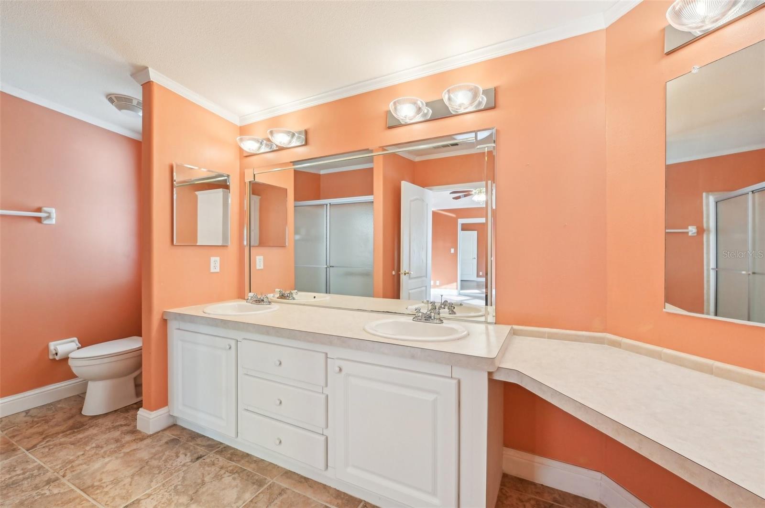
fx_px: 297
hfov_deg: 104.3
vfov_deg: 81.1
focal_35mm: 14
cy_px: 254
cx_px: 382
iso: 400
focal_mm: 14
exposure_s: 1/30
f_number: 8
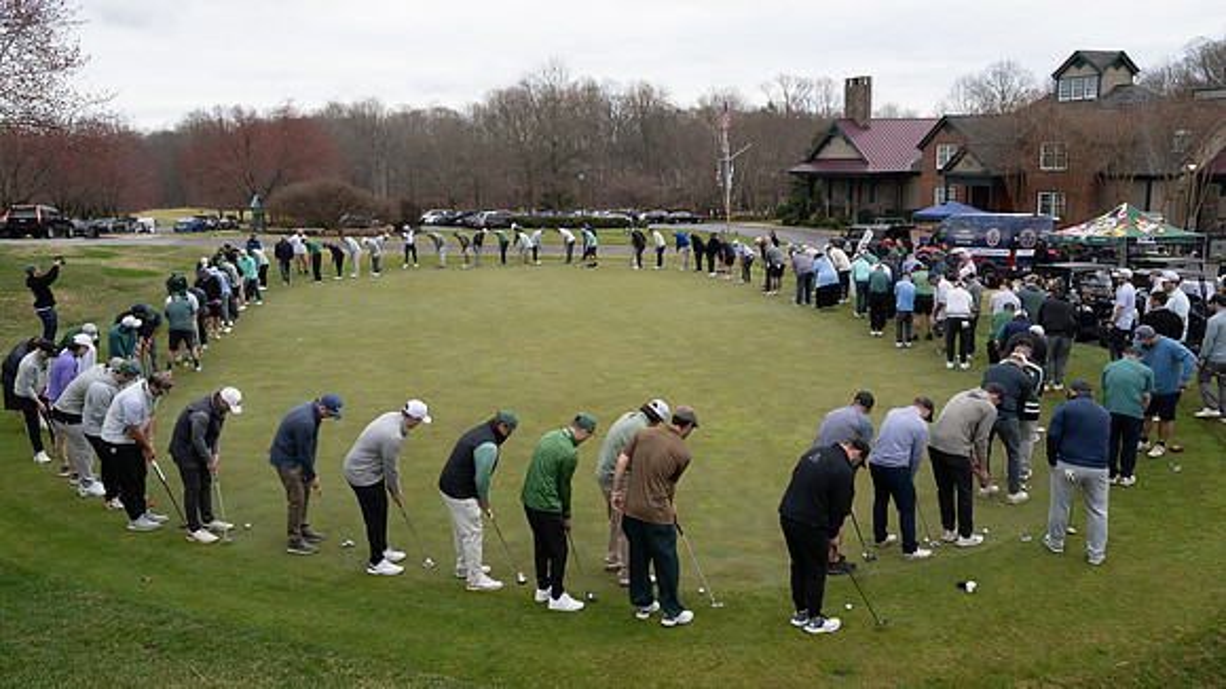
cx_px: 610
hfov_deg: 73.5
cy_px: 291
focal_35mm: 25
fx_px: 820
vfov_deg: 45.4
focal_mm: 24
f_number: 5.6
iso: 400
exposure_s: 1/320
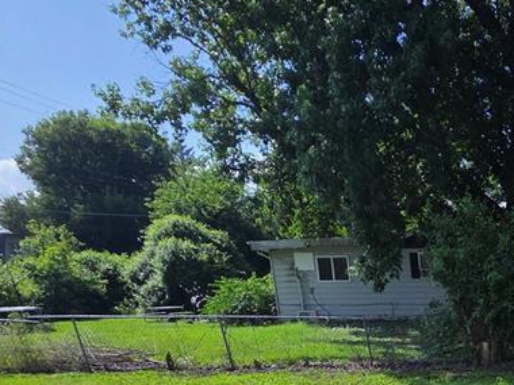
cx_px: 536
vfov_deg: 31.5
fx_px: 520
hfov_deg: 43.5
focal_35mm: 35
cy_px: 498
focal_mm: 2.2
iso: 50
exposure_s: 1/1824
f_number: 2.2
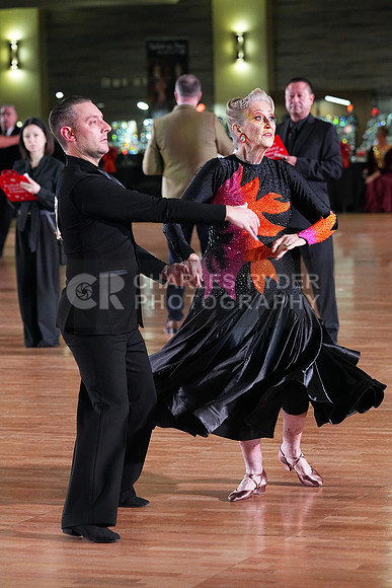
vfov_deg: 14.7
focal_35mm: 140
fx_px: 2285
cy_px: 294
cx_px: 196
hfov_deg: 9.8
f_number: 5
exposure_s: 1/400
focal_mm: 140
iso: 6400
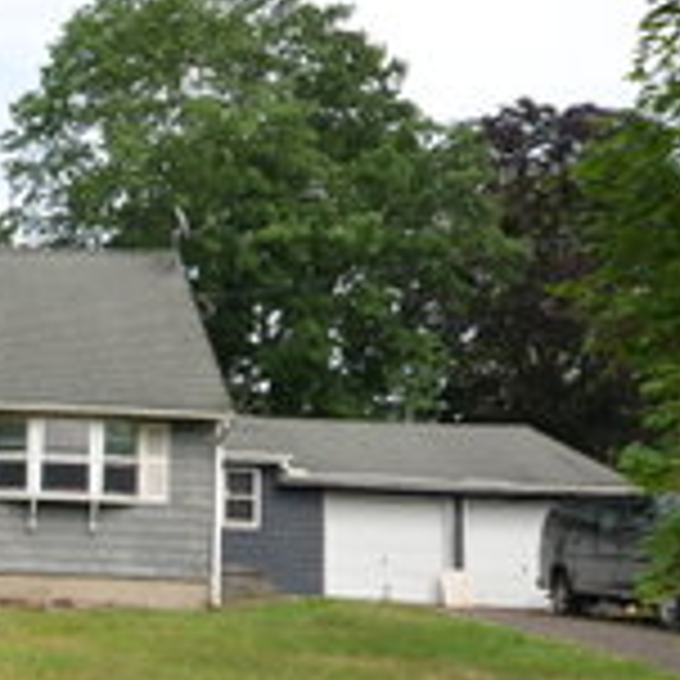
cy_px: 453
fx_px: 956
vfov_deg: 38.7
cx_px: -106
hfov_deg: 33.1
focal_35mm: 43
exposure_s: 1/250
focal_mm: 10
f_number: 8
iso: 200
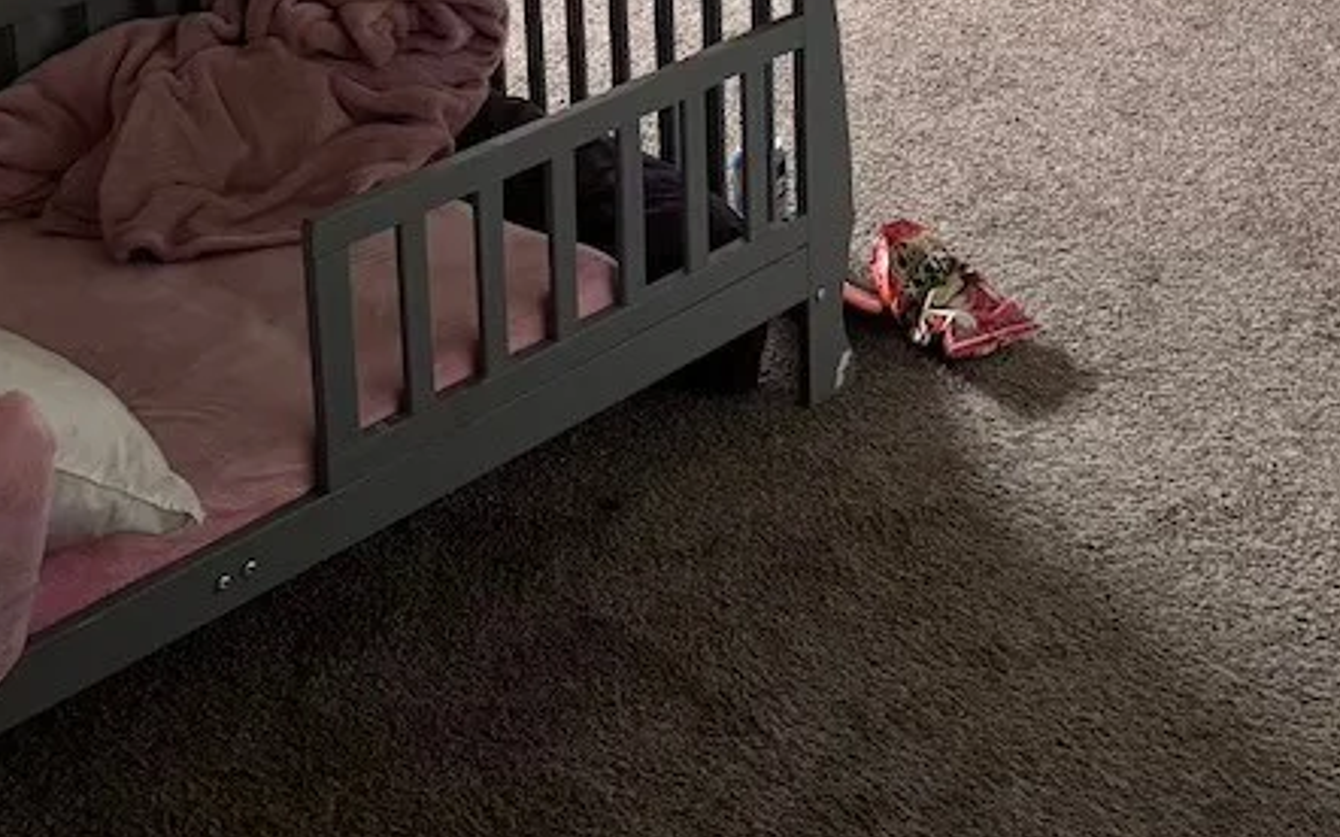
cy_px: -388
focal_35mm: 59
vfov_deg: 19.4
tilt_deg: -12.2
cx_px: 1097
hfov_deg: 33.4
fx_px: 2154
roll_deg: -0.3
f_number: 1.78
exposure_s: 1/60
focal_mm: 6.76
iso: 500
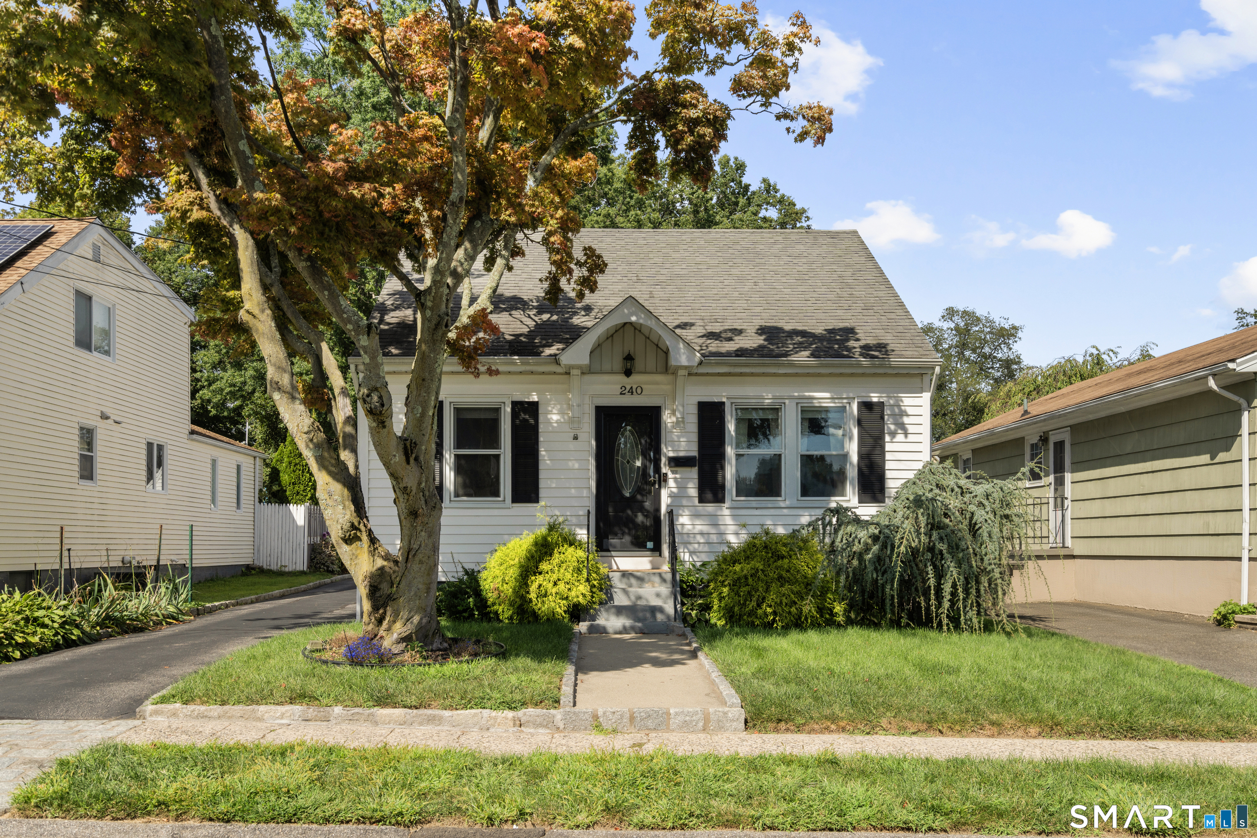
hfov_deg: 61.9
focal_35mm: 30
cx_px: 628
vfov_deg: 43.6
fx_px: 1047
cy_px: 419
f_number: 9
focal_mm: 30
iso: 200
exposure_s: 1/50
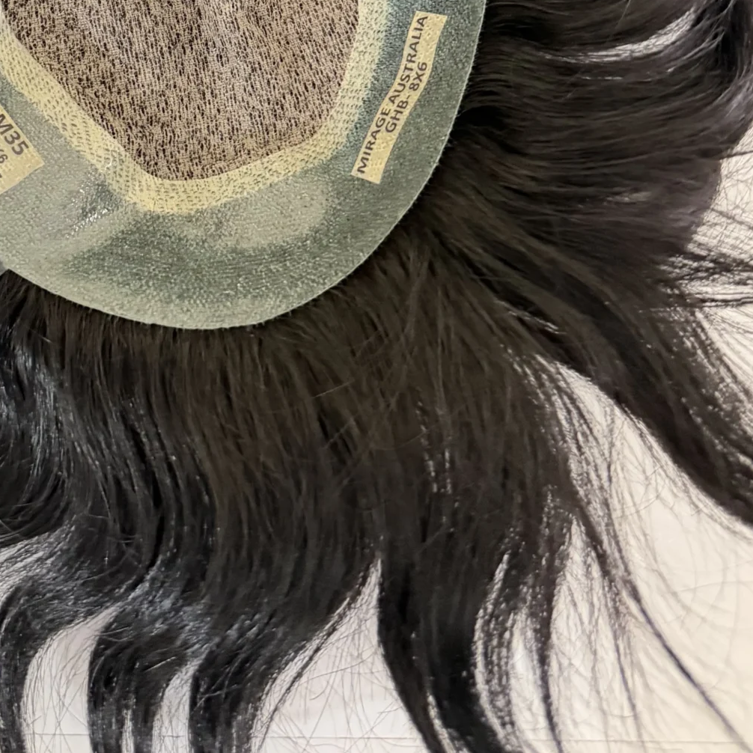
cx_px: 146
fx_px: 1329
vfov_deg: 28.1
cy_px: -124
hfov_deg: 30.8
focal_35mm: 54
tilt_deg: -79.9
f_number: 1.78
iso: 1000
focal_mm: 6.76
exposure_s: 1/25
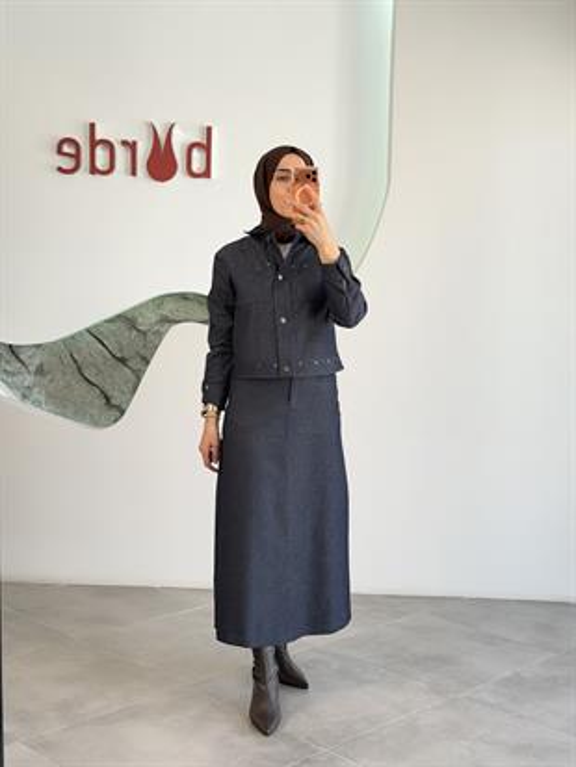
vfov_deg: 39.6
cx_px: 288
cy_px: 384
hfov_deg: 30.3
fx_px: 1064
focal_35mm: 48
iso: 50
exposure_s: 1/204
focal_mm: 6.76
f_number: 1.78
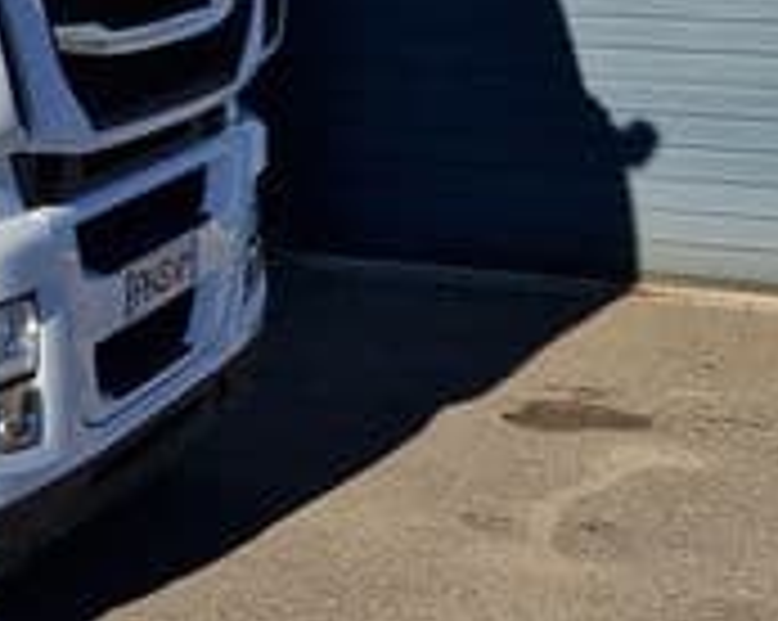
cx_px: -571
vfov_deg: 14.0
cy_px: -252
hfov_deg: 16.0
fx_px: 2392
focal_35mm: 104
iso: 50
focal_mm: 5.4
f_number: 1.8
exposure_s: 1/22727
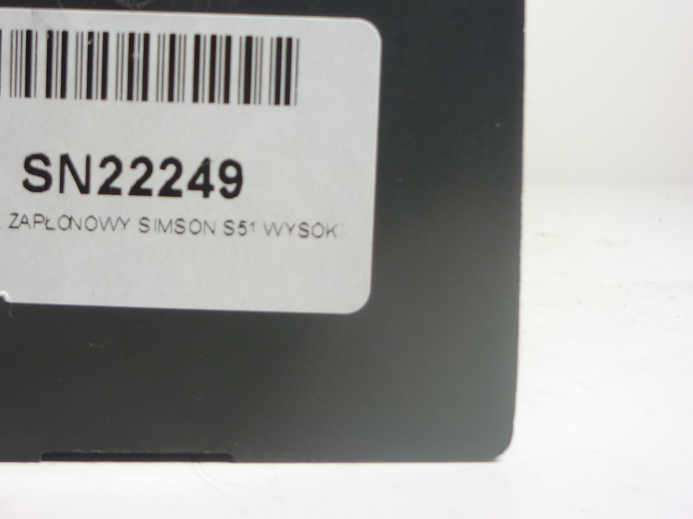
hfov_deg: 34.7
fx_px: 1081
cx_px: 167
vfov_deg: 26.5
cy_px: 96
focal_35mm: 54
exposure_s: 1/20
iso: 80
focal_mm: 5.5
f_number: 2.8
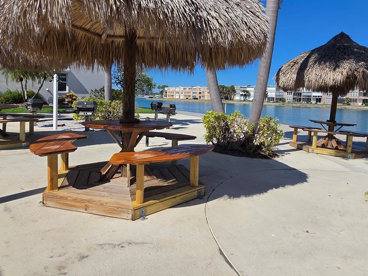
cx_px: 185
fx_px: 245
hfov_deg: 73.9
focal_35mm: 23
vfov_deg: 58.6
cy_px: 116
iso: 100
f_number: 2.2
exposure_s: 1/6441
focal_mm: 2.2
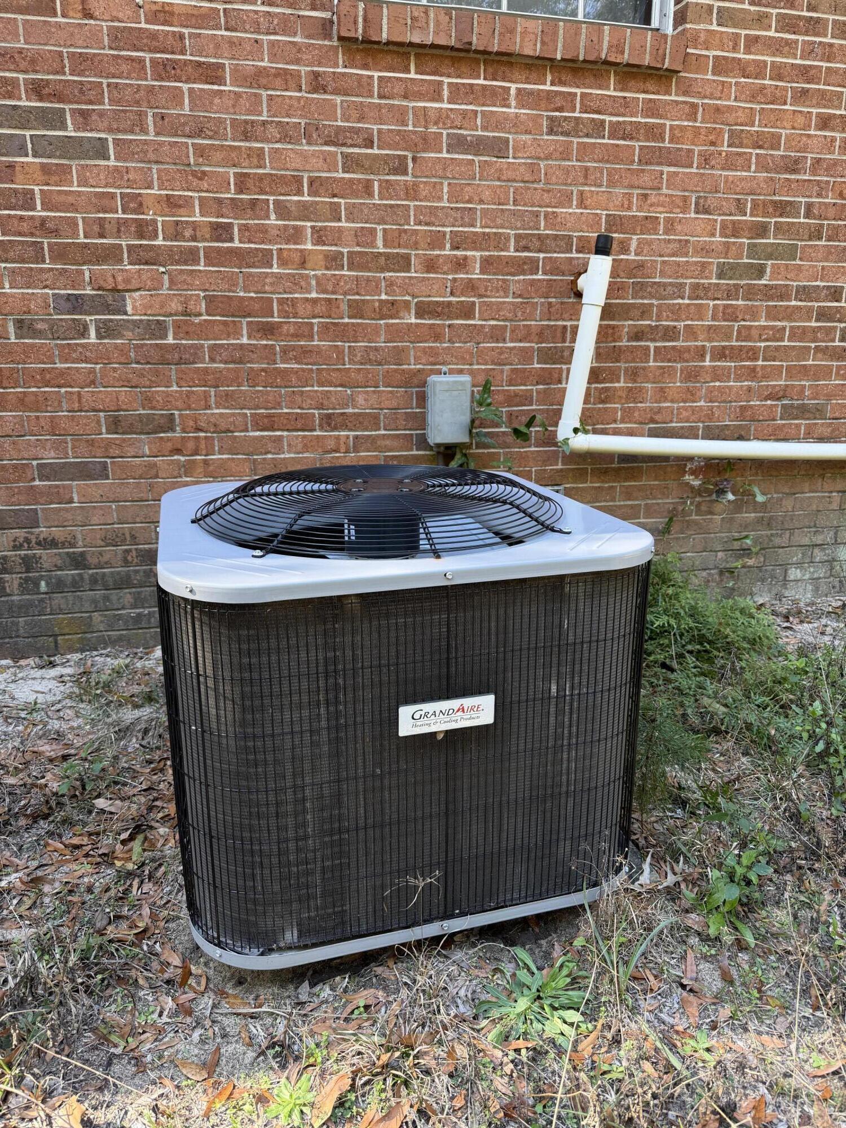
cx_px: 423
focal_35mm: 24
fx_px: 782
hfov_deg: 56.8
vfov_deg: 71.6
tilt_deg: -15.6
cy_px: 564
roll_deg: -0.1
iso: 80
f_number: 1.78
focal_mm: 6.76
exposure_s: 1/121
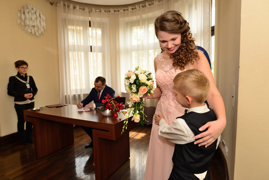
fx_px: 149
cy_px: 90
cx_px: 134
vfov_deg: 62.0
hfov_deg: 84.0
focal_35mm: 20
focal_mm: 20
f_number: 3.5
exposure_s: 1/125
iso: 160
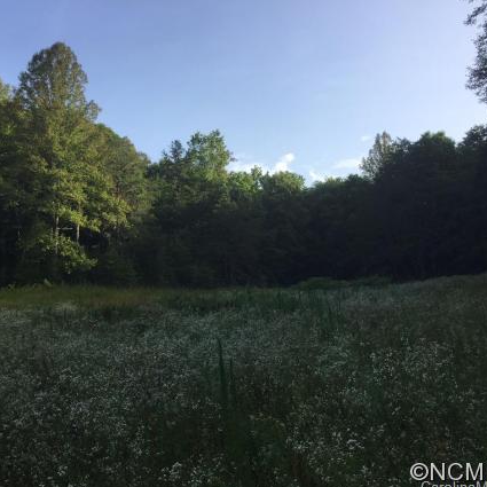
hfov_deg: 47.2
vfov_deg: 47.2
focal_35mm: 35
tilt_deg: +10.1
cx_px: 220
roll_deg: +1.4
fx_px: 557
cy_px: 249
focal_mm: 4.15
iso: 32
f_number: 2.2
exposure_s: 1/824
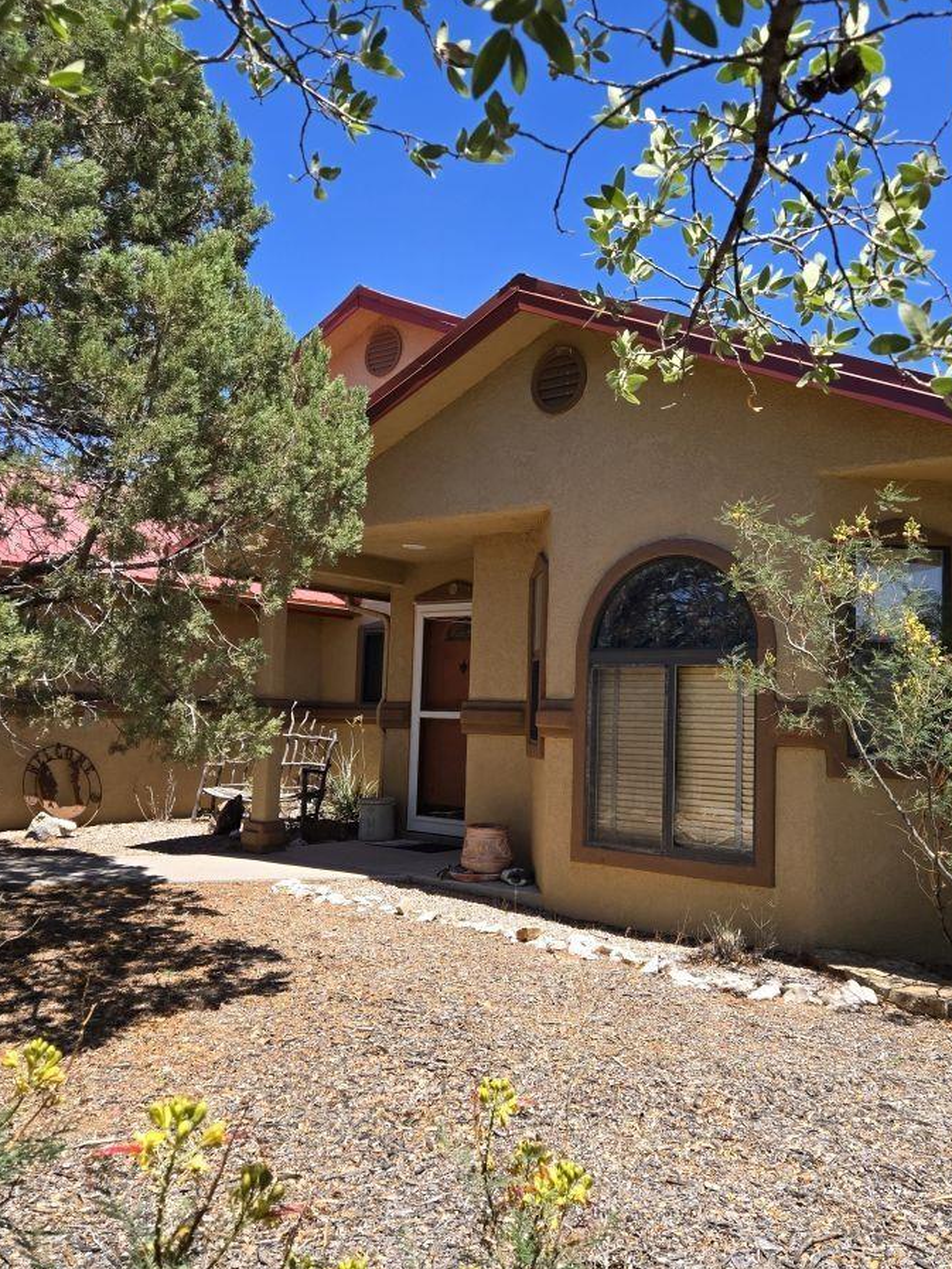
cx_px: 530
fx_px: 1136
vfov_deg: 58.3
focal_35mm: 31
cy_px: 633
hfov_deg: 45.4
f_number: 1.8
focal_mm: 5.4
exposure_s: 1/2913
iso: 80
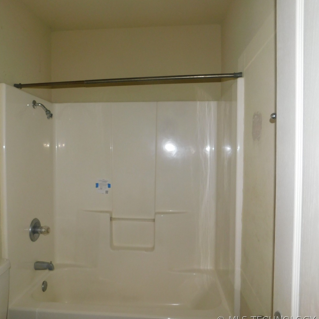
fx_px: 292
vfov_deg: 57.3
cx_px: 145
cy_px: 163
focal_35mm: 28
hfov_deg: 57.2
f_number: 3
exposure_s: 1/30
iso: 200
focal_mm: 4
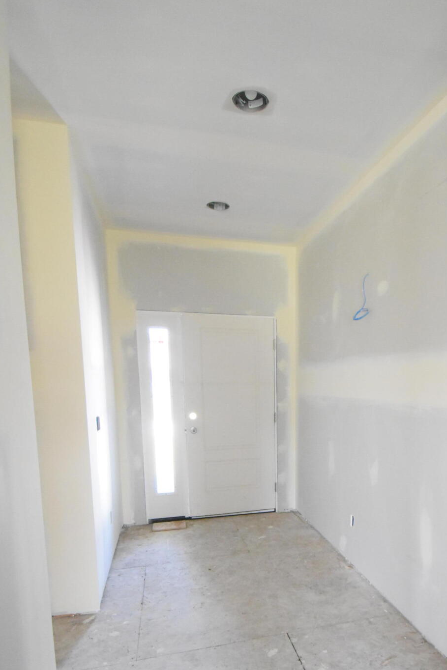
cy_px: 442
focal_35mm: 22
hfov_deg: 55.9
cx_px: 301
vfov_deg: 76.3
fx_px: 410
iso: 6400
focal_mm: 10
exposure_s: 1/125
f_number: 4.5
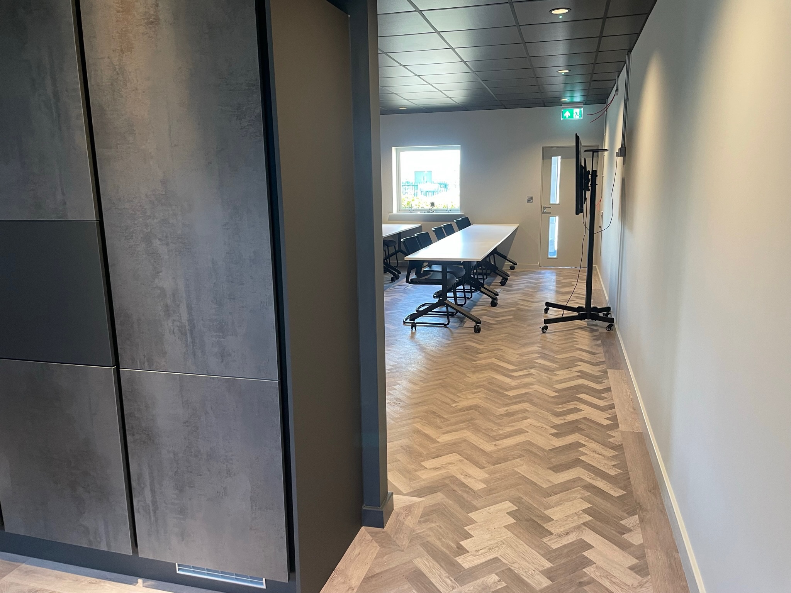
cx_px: 396
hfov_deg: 67.3
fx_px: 594
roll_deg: +0.3
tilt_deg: -10.3
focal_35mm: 26
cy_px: 296
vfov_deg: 53.1
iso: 200
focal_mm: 4.2
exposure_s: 1/50
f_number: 1.6
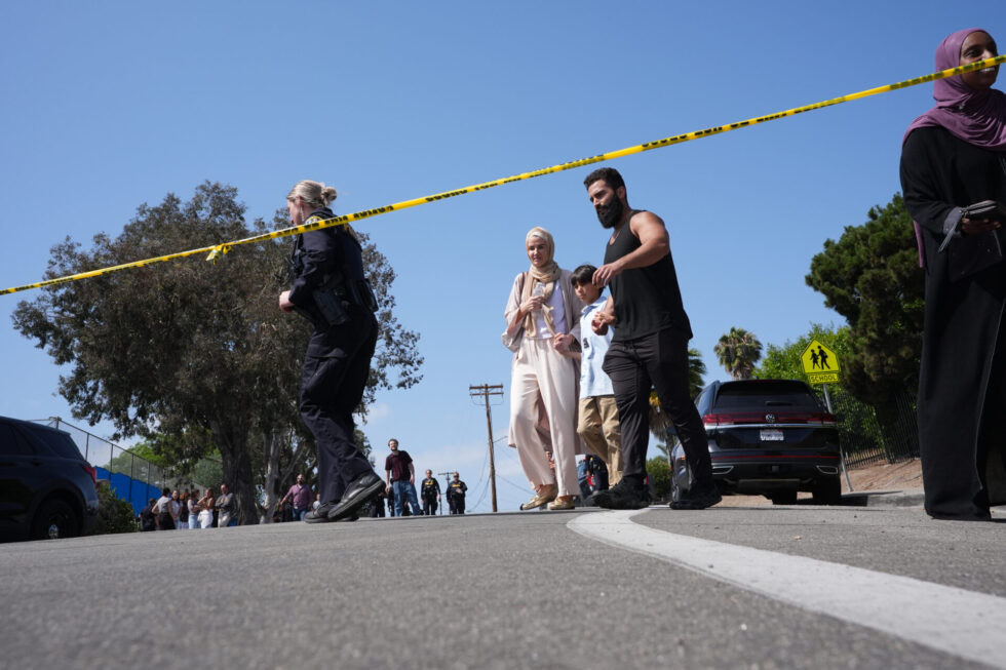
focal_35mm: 32
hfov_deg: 58.7
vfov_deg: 41.1
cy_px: 335
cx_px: 503
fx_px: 894
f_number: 9
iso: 640
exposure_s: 1/1250
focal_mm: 32
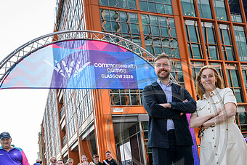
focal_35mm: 41
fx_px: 281
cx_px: 153
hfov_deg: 47.0
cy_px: 129
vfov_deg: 31.9
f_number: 8
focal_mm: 24
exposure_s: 1/320
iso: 500
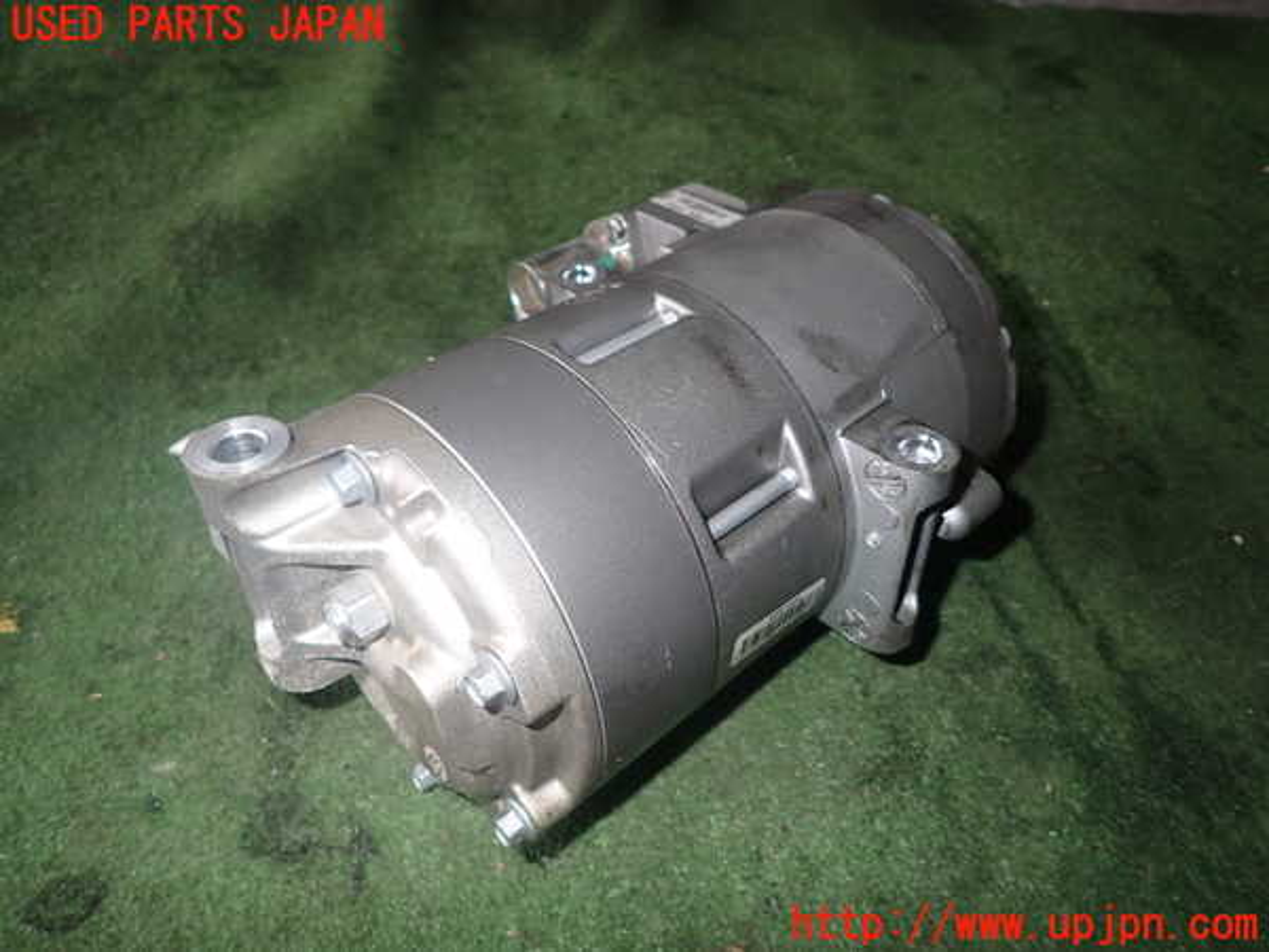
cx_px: 634
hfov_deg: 69.4
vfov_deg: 54.9
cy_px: 476
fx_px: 916
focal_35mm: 25
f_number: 5.6
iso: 200
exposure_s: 1/30
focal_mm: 4.5
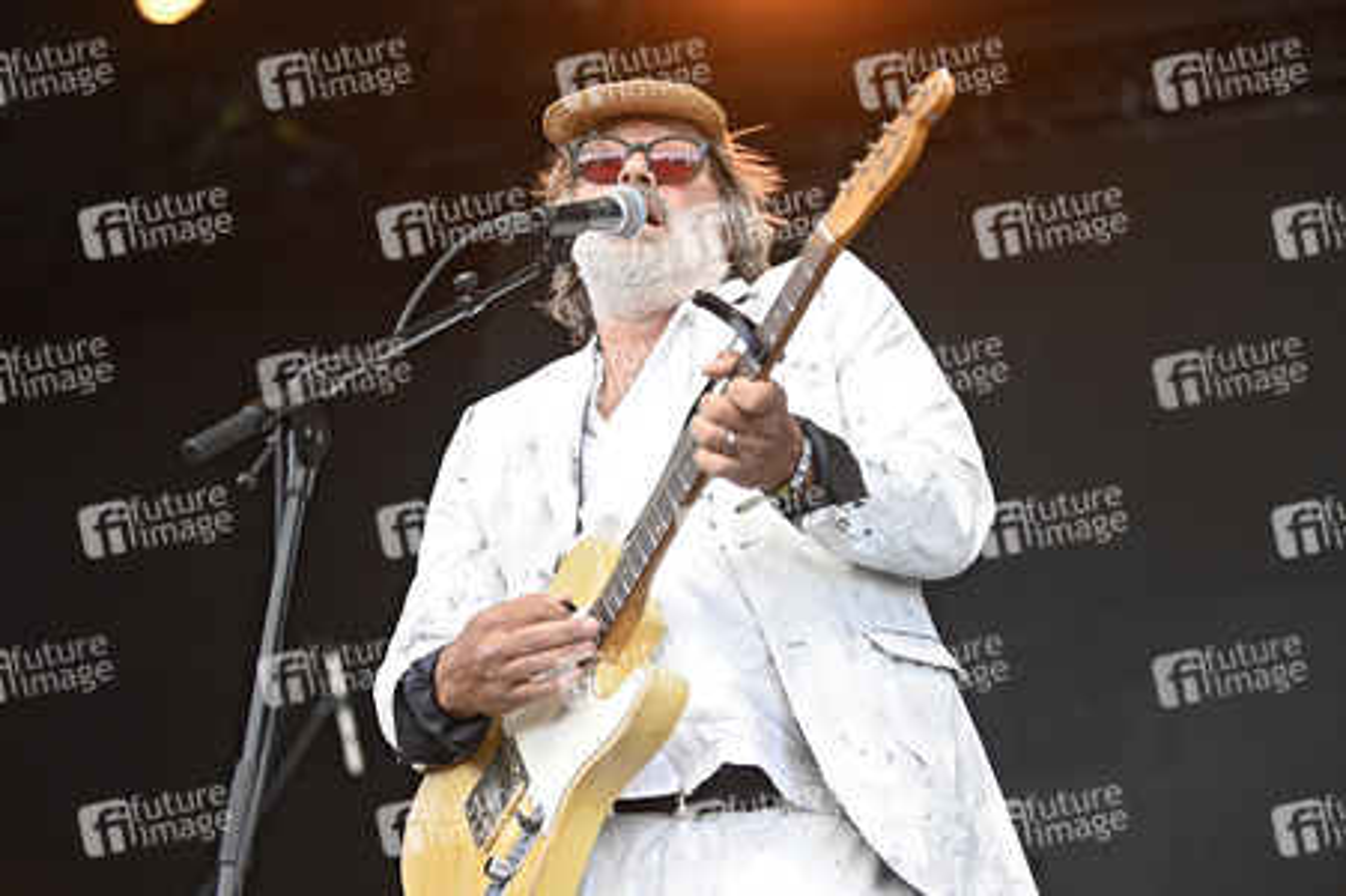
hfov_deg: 23.7
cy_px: 448
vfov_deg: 15.9
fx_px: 3213
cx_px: 673
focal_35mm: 86
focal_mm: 86
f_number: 2.8
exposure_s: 1/400
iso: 320
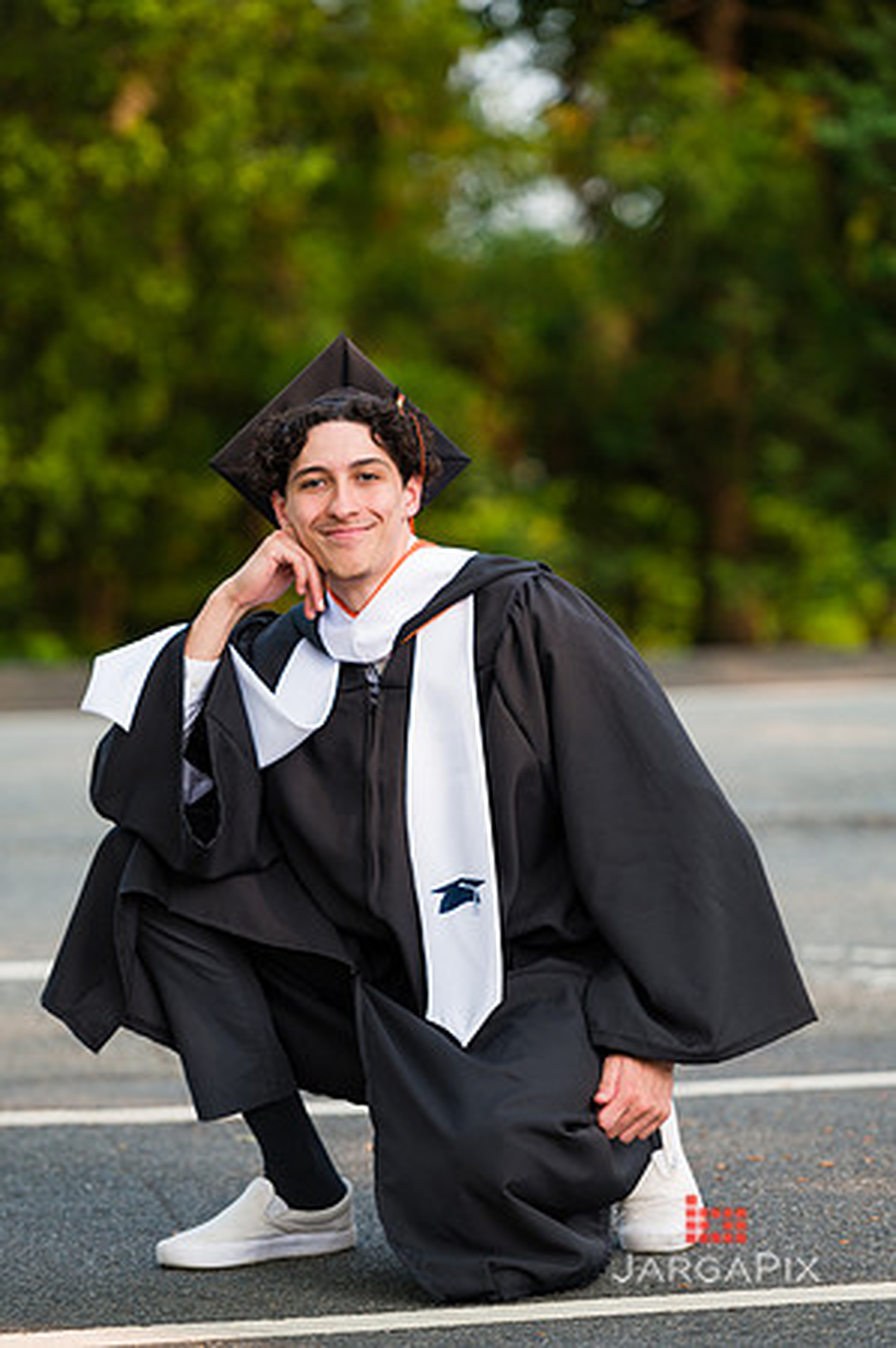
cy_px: 674
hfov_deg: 9.1
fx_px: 5613
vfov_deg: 13.7
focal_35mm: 150
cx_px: 448
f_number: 3.2
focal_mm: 150
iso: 200
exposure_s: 1/640
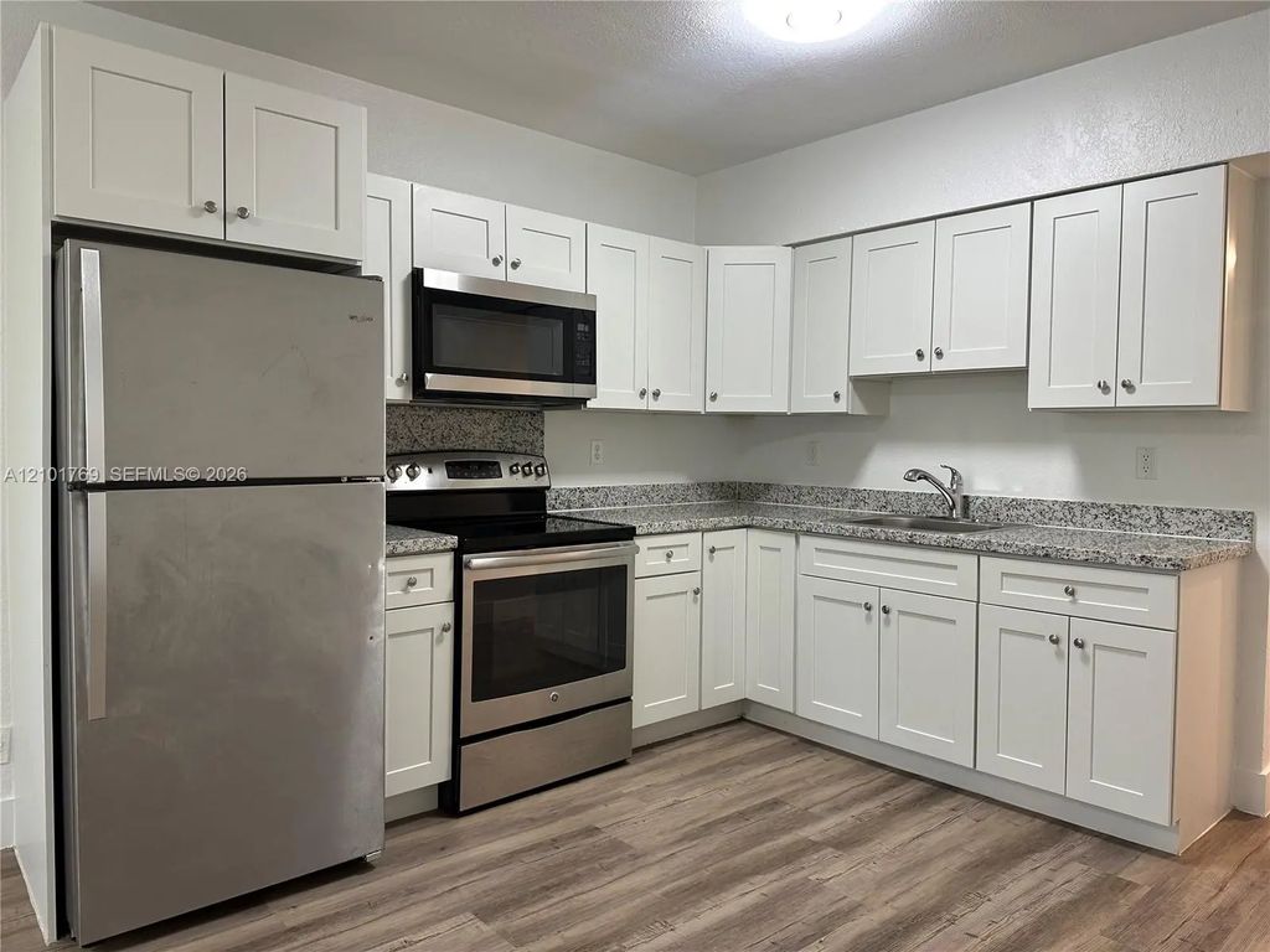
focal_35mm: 24
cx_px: 635
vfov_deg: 56.8
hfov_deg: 71.6
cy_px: 476
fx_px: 881
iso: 125
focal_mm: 6.86
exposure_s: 1/60
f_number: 1.78
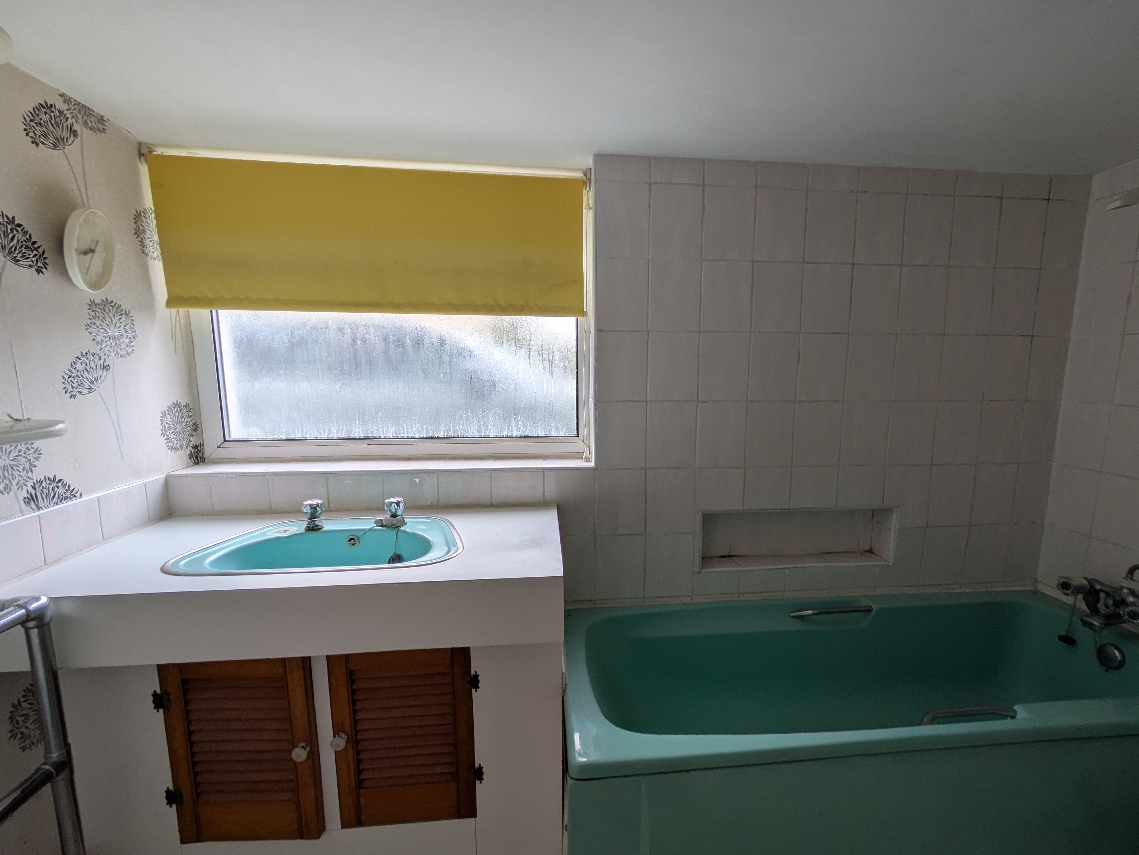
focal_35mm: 17
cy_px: 441
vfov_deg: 74.7
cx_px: 601
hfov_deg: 90.9
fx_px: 560
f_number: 2.2
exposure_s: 1/129
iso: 52
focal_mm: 1.83
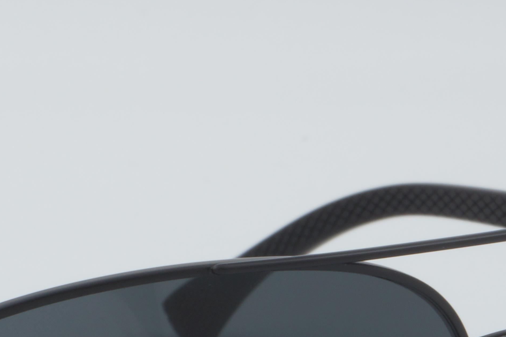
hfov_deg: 8.6
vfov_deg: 5.7
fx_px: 3345
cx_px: 166
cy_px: 456
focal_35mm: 238
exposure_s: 1/4
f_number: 32
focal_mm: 50
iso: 100
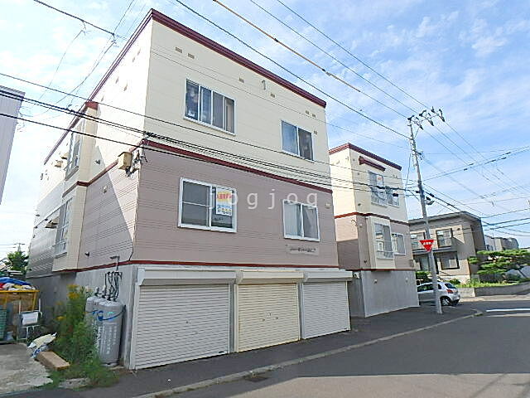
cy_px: 199
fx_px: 322
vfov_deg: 63.4
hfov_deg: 79.0
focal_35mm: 21
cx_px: 265
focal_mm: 3.7
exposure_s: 1/400
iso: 125
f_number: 6
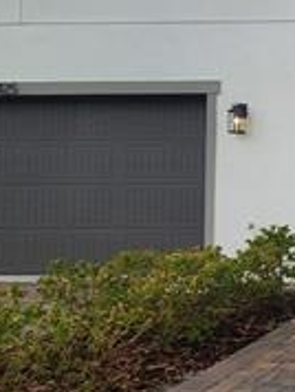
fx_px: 635
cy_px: 172
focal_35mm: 56
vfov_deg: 34.3
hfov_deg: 19.0
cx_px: 550
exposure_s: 1/1170
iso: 50
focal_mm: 2.2
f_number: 2.2
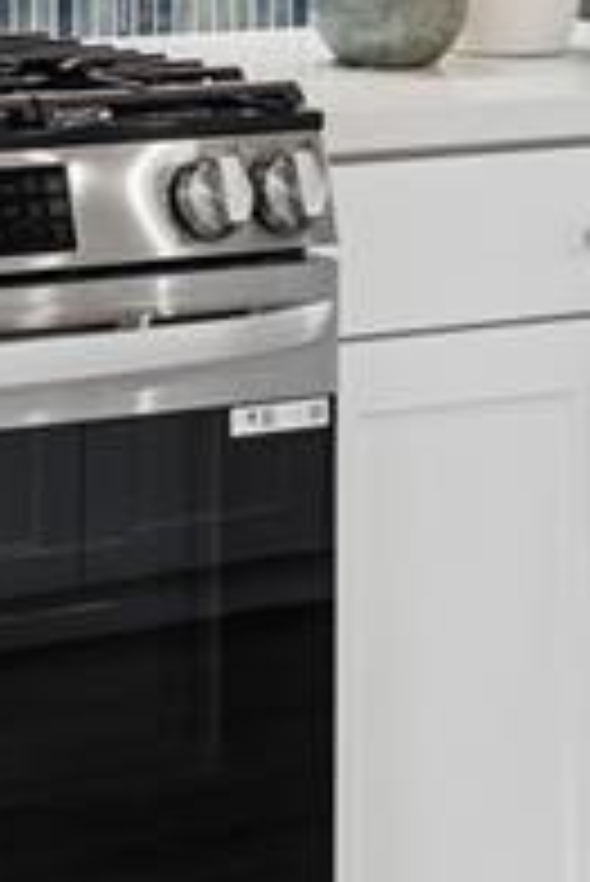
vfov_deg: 15.0
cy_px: -338
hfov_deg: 10.4
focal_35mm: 129
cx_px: -167
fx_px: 3165
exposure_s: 1/6
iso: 200
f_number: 7.1
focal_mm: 22.3
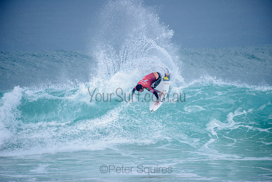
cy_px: 91
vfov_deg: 2.8
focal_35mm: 500
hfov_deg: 4.1
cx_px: 136
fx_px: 3778
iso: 250
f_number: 5.6
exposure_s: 1/2000
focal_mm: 500
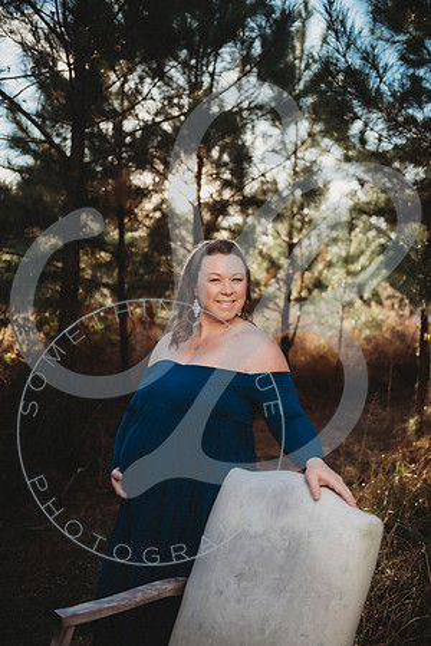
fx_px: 718
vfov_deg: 48.5
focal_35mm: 40
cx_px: 216
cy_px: 323
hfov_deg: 33.4
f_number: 2.8
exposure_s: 1/400
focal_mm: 40
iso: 100
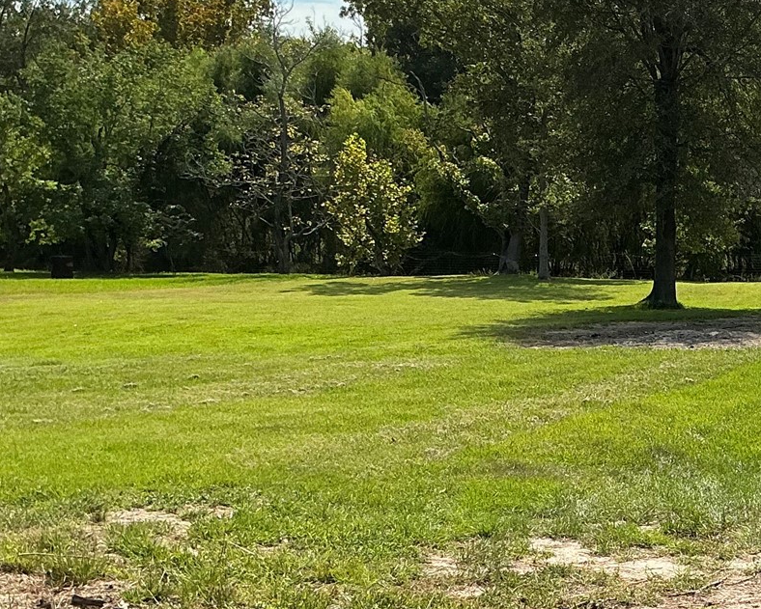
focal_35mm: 71
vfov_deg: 21.6
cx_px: 709
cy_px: 336
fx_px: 1600
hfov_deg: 25.8
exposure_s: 1/2141
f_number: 1.8
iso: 25
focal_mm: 3
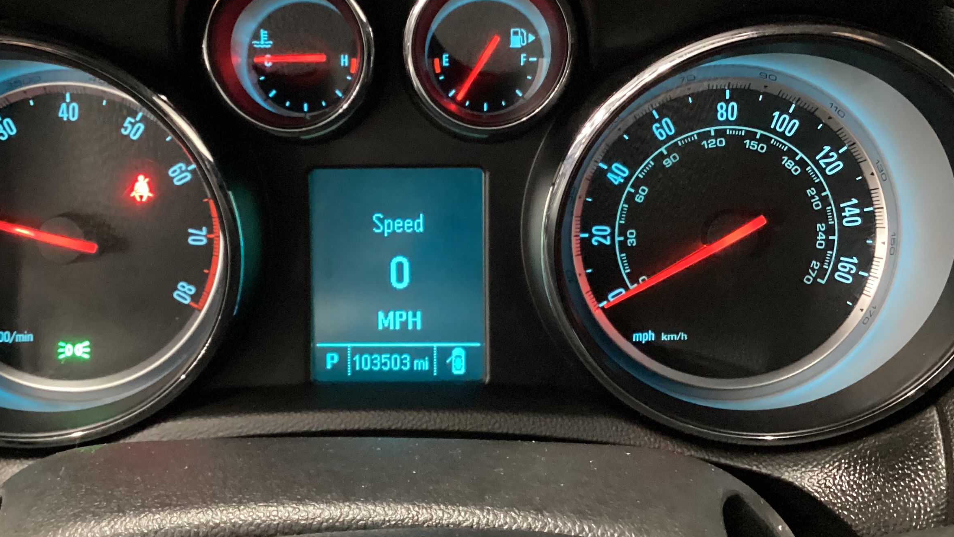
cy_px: 219
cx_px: 421
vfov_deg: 25.4
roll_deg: +0.0
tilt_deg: -29.2
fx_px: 1189
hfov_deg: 43.6
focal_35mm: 47
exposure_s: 1/17
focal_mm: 3.3
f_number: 2.4
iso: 800
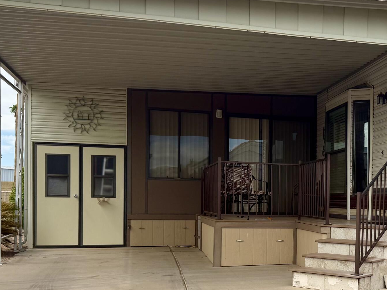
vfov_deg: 26.8
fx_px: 604
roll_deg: -0.8
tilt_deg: -0.5
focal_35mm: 54
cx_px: 327
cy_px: 207
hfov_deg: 34.1
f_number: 1.78
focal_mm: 6.76
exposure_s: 1/3584
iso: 80
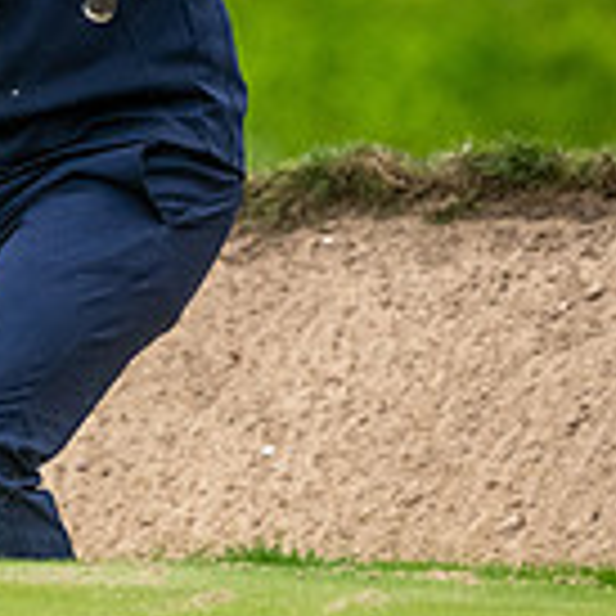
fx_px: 32575
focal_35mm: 1618
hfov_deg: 1.1
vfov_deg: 1.1
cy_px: 13
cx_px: -634
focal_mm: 300
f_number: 4
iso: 640
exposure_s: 1/640
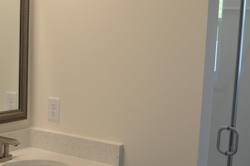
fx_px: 458
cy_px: 111
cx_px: 88
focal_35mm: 66
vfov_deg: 20.5
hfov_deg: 30.3
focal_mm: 21
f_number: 3.8
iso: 640
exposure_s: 1/60
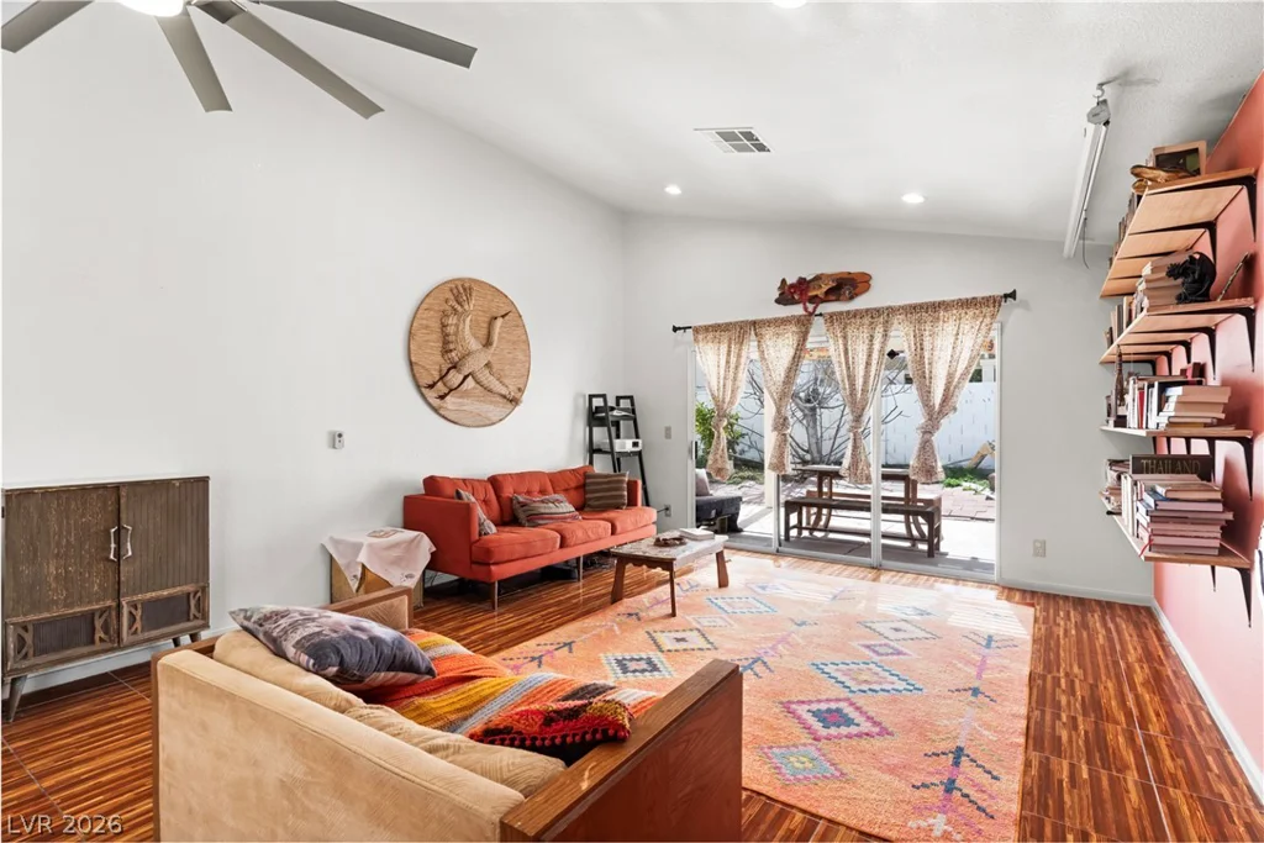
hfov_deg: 93.3
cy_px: 422
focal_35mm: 17
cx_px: 632
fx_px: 597
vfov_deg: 70.5
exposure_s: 1/40
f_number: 8
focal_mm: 17
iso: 500
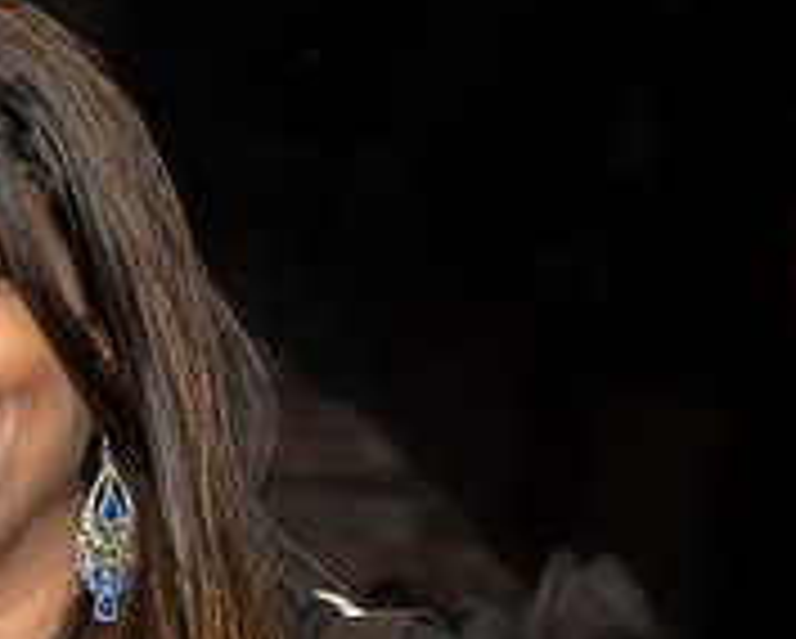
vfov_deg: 7.4
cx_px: -330
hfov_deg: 9.1
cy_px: 868
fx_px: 4882
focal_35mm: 207
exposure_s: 1/250
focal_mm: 38
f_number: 7.1
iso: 800
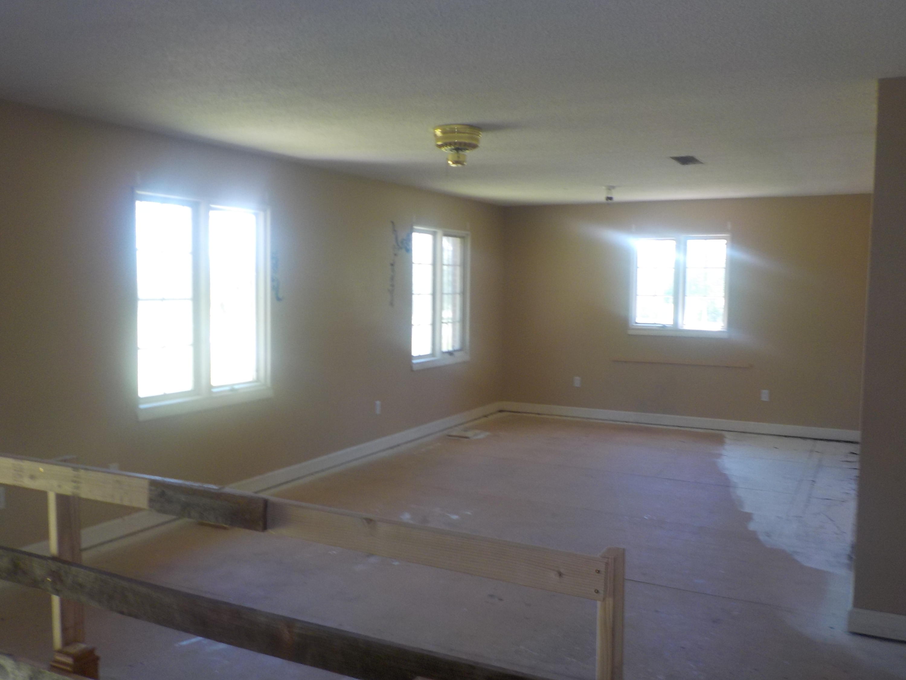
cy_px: 340
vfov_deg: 46.8
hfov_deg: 60.0
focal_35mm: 30
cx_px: 453
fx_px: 785
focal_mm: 4.1
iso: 125
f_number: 3.3
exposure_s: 1/40
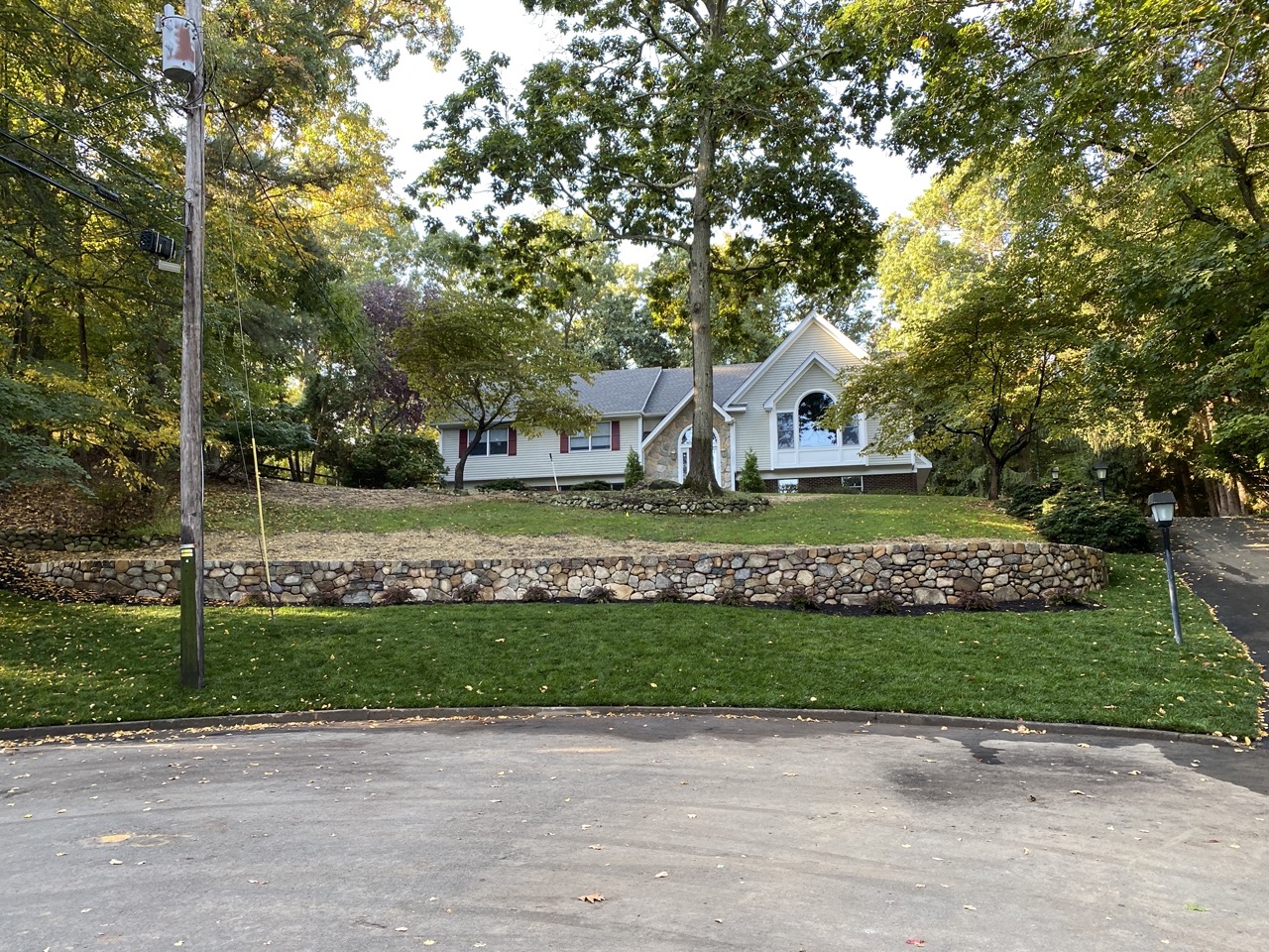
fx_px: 953
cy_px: 476
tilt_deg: +10.0
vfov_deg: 53.1
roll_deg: +0.0
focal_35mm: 26
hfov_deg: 67.3
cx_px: 634
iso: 80
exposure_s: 1/121
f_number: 1.8
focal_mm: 4.25
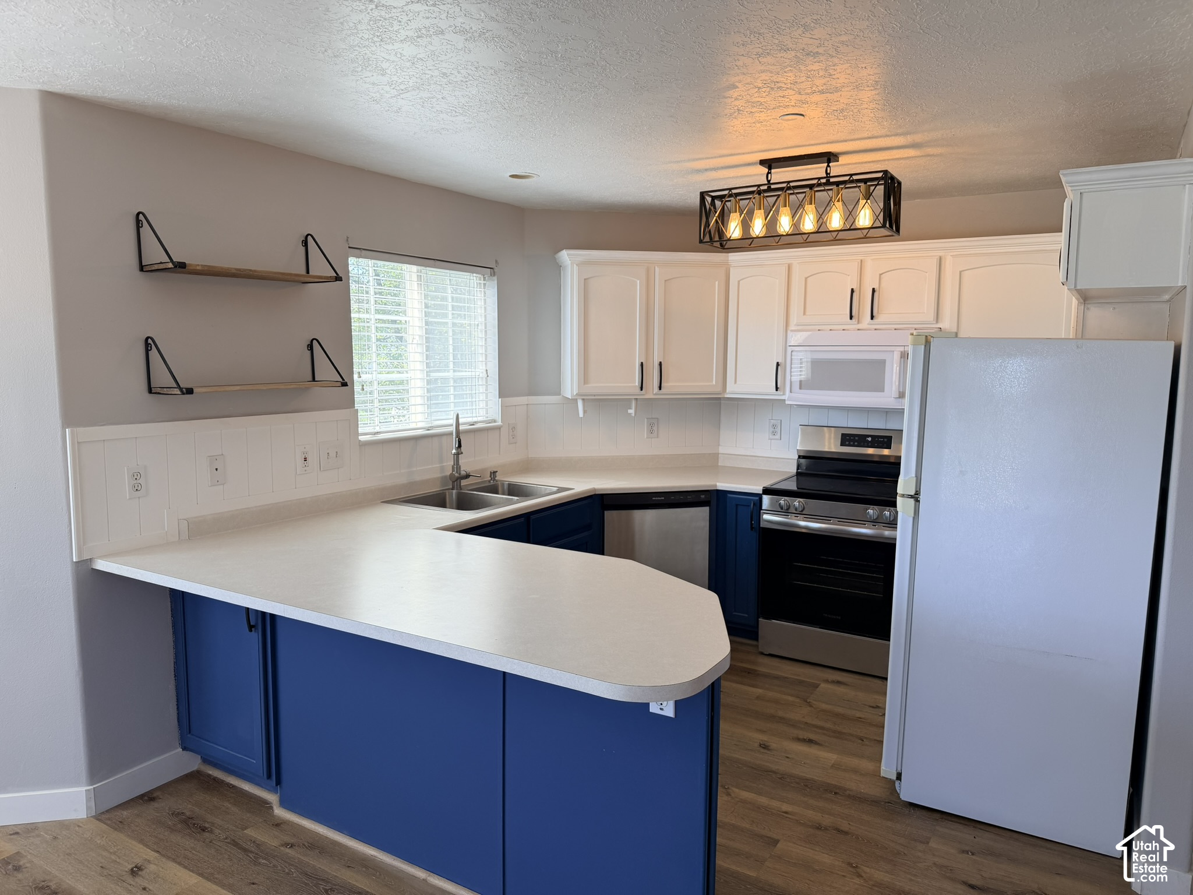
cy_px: 448
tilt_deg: -3.8
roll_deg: +0.2
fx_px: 827
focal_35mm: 24
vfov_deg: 56.8
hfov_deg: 71.6
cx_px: 596
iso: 80
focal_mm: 6.76
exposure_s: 1/221
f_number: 1.78
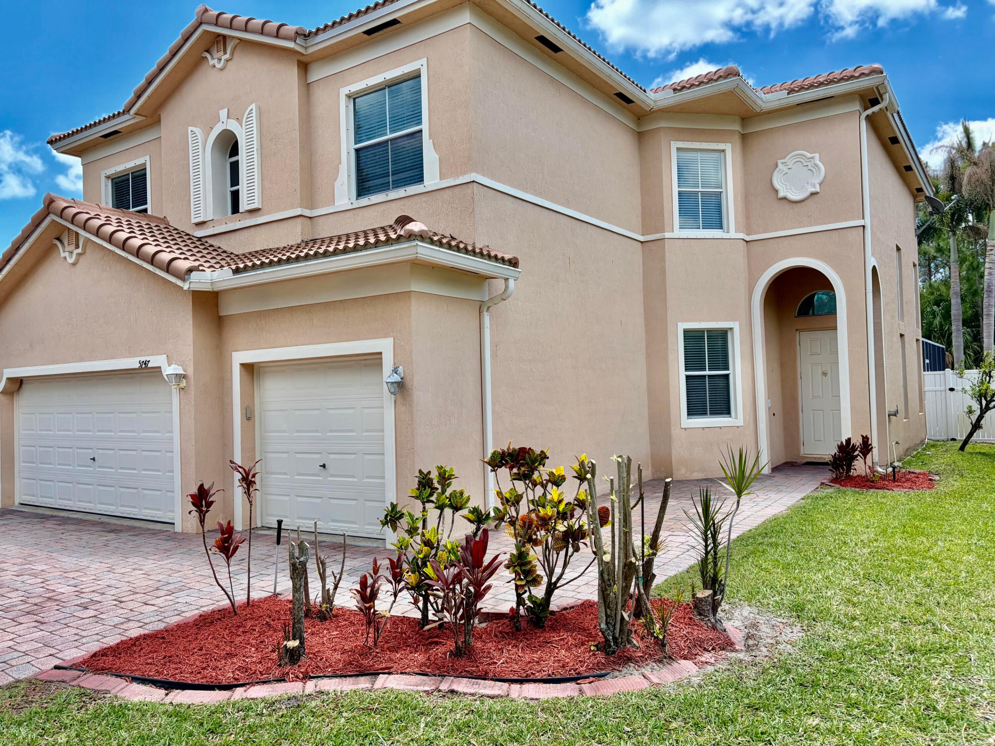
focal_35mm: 26
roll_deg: +2.3
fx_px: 747
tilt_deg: +6.3
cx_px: 498
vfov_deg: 53.1
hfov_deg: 67.3
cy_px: 373
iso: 64
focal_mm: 5.96
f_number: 1.6
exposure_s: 1/2141
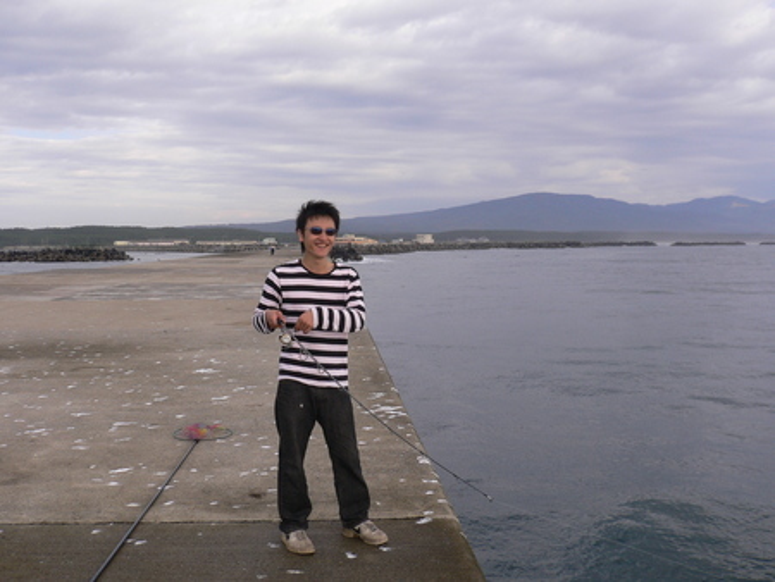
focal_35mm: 35
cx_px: 388
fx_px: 784
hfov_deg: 52.6
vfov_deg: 40.7
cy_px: 291
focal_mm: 5.8
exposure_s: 1/200
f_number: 5.6
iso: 80
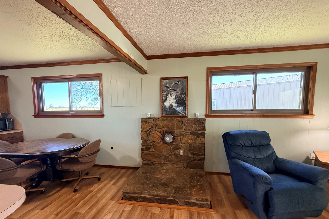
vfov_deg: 77.1
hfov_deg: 100.4
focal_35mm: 15
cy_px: 121
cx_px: 168
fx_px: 137
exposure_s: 1/120
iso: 640
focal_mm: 2.22
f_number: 2.2
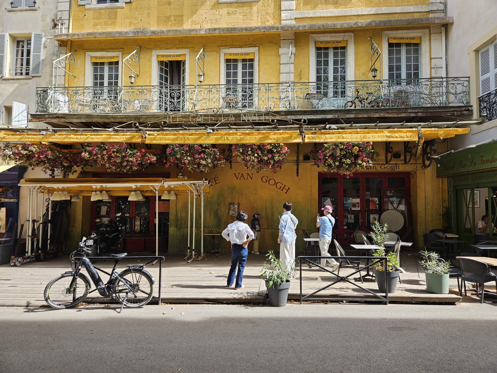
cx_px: 248
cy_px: 186
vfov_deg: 58.9
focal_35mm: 23
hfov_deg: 73.9
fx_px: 330
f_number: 1.8
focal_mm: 5.4
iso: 25
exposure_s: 1/305
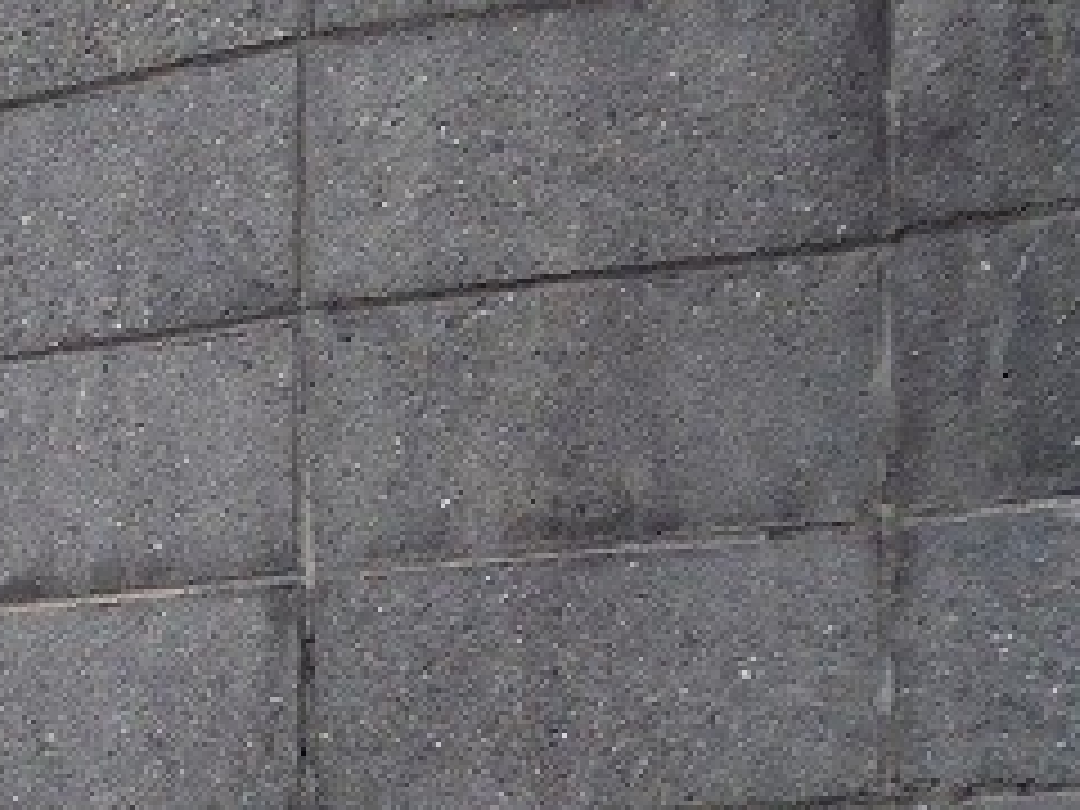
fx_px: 3245
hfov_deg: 15.9
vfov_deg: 13.2
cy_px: 1336
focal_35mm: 104
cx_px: -896
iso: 160
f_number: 3.3
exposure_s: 1/60
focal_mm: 4.3
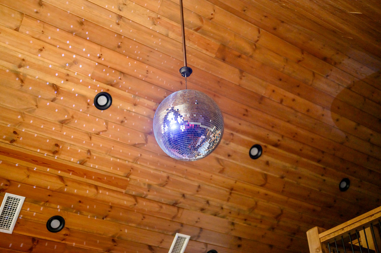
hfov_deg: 39.6
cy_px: 126
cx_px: 190
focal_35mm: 50
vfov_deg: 26.9
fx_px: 529
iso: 500
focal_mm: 50
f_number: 1.8
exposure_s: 1/250
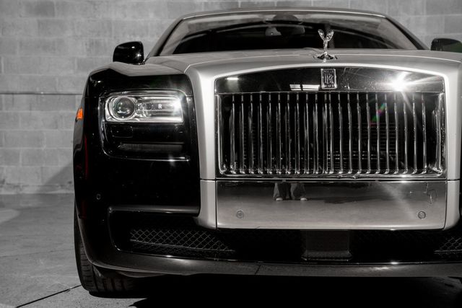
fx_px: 732
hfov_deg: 35.0
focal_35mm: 57
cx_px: 231
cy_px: 154
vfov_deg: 23.8
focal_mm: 57
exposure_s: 1/60
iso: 320
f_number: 6.3
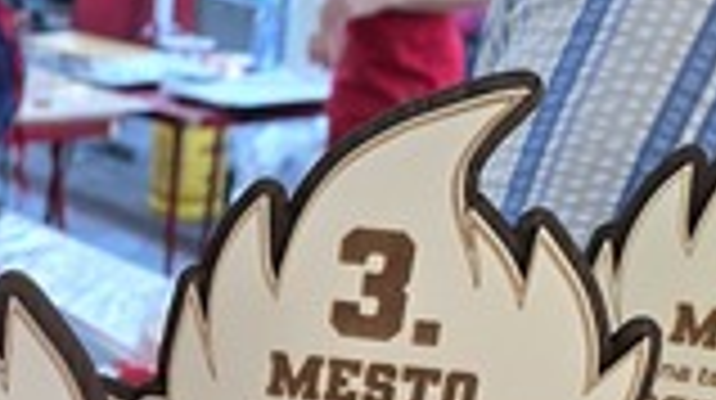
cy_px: 571
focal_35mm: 71
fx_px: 1346
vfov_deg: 15.8
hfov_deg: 27.9
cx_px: -9
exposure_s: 1/180
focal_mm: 6.3
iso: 160
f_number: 1.7
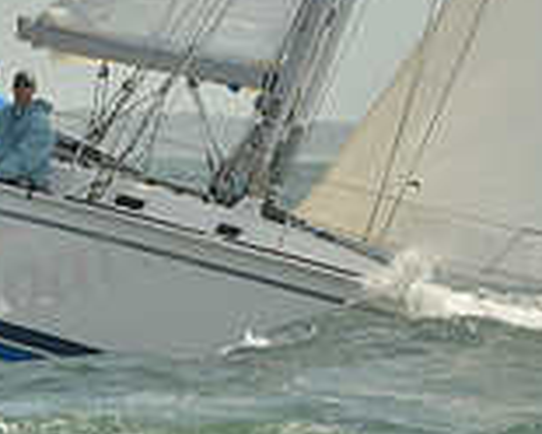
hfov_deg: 3.9
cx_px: 402
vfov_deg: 3.2
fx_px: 7876
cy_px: 65
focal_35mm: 491
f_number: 7.1
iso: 200
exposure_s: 1/1250
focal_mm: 140
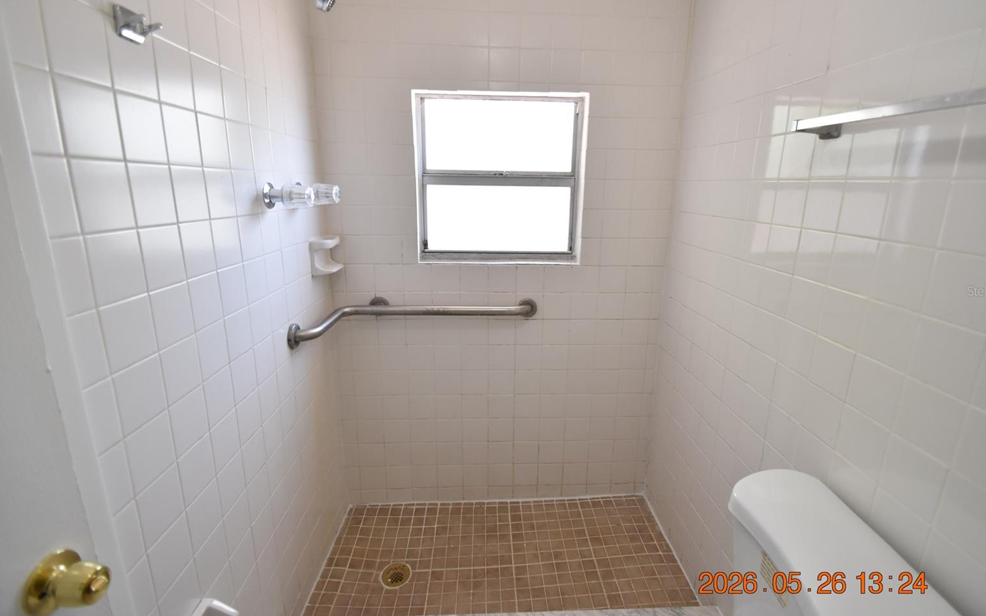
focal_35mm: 16
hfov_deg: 97.8
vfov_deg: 71.2
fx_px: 430
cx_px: 508
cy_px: 291
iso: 800
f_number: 3.5
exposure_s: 1/60
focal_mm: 10
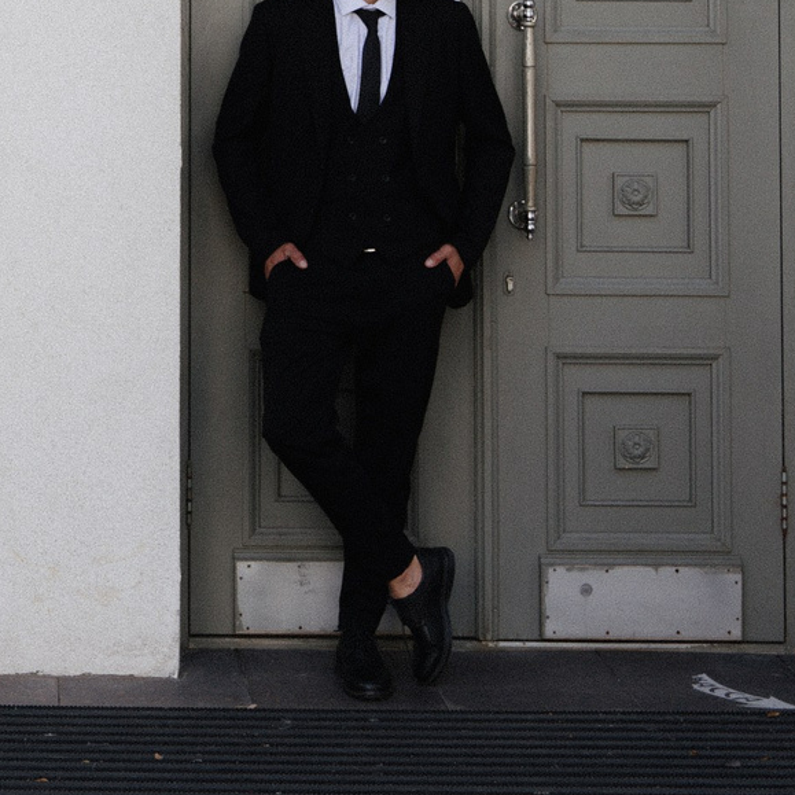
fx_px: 2832
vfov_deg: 15.5
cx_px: -17
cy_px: -120
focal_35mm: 109
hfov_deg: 15.7
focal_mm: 28
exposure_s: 1/320
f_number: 2.8
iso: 125
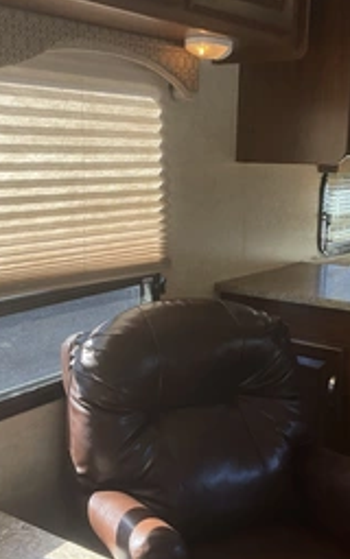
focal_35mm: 48
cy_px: 242
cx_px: 125
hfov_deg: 26.8
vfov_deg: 41.7
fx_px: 733
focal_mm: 3
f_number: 1.8
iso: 20
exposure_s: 1/122
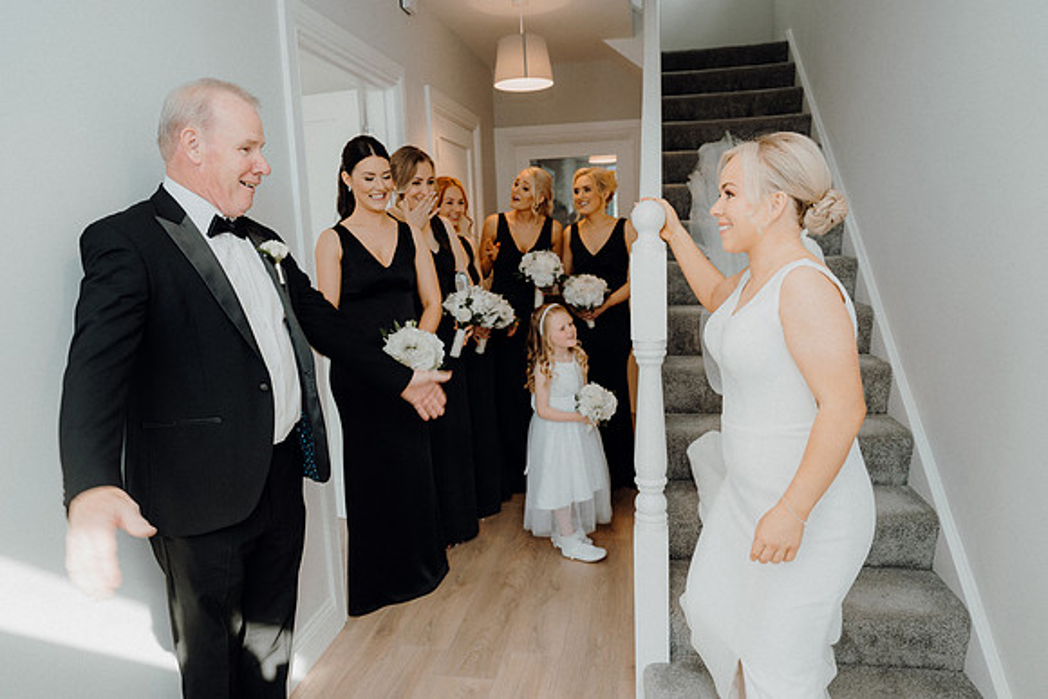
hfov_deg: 73.7
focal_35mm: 24
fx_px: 699
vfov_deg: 53.1
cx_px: 524
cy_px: 350
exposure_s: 1/160
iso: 250
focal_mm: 24
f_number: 3.5
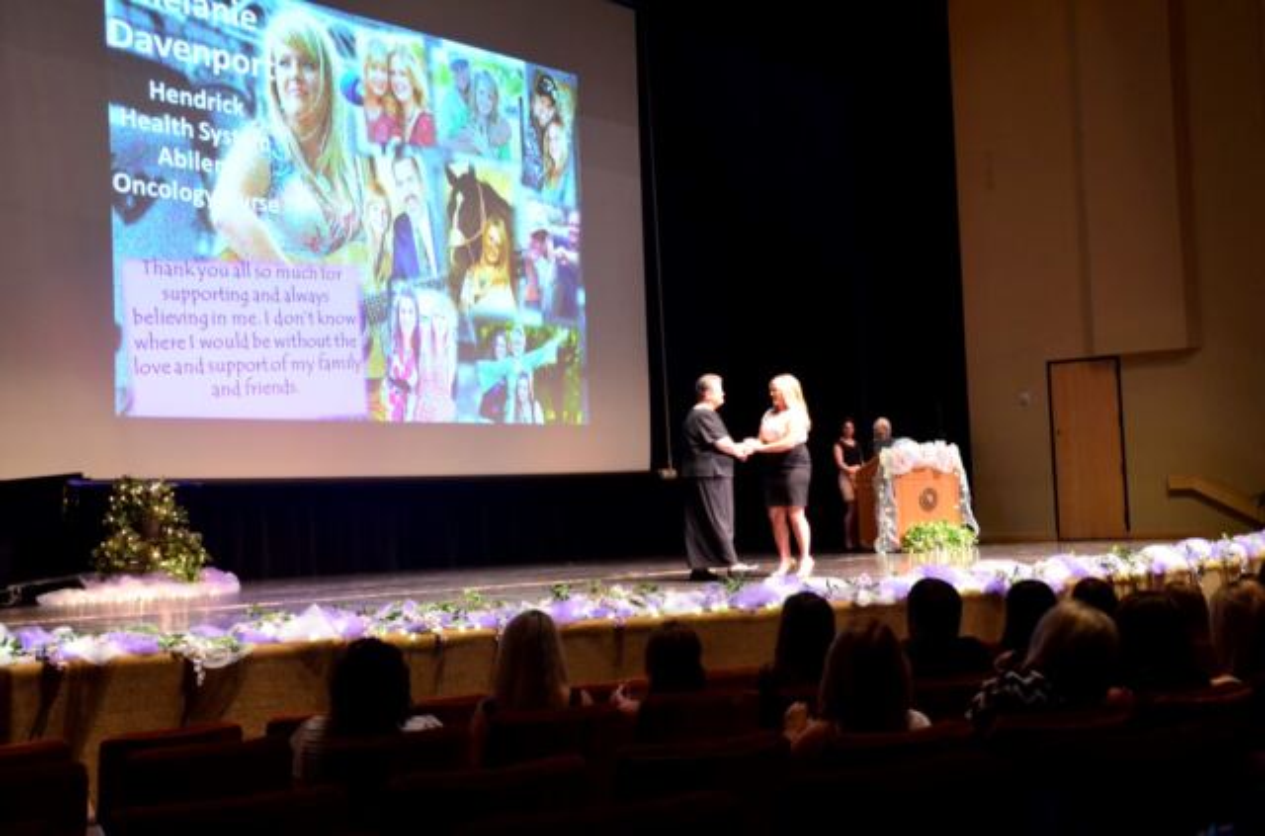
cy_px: 418
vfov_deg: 34.0
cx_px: 632
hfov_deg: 49.7
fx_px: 1367
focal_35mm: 39
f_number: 7.1
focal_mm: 26
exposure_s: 1/20
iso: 3200
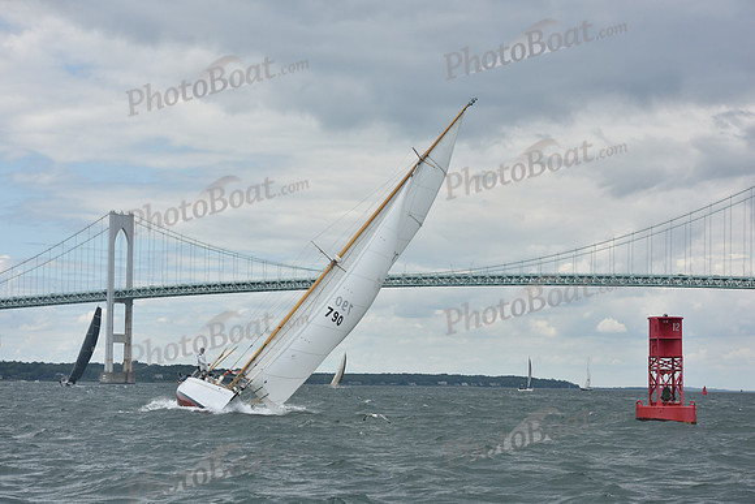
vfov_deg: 14.4
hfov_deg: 21.5
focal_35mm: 95
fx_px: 1993
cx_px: 378
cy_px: 252
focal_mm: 95
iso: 250
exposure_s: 1/1000
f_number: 8
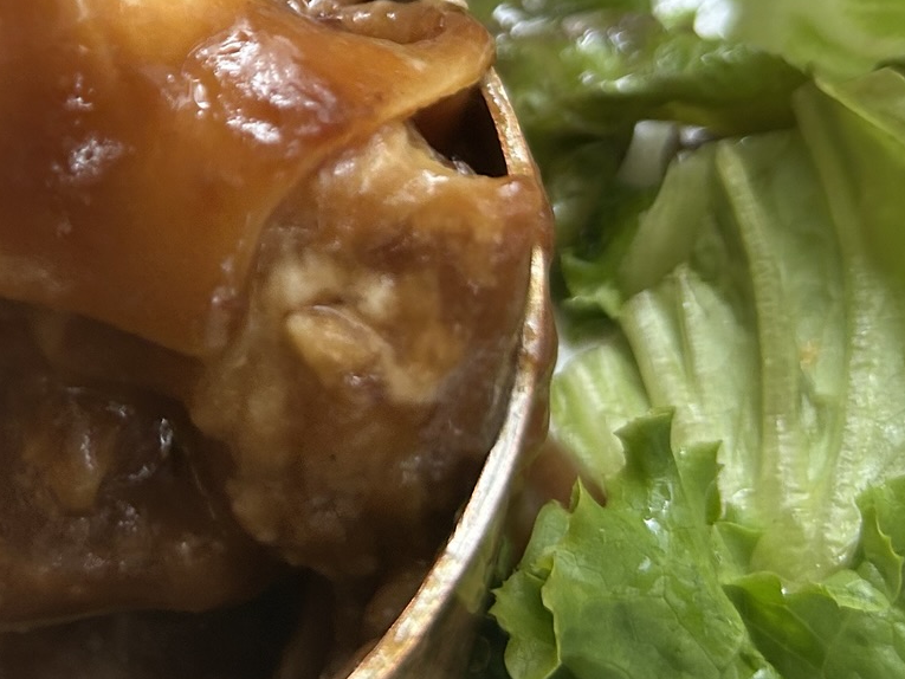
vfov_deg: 20.8
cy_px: -33
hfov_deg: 27.1
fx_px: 1778
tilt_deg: -48.2
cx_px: 24
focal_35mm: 68
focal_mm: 5.7
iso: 80
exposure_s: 1/100
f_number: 1.5
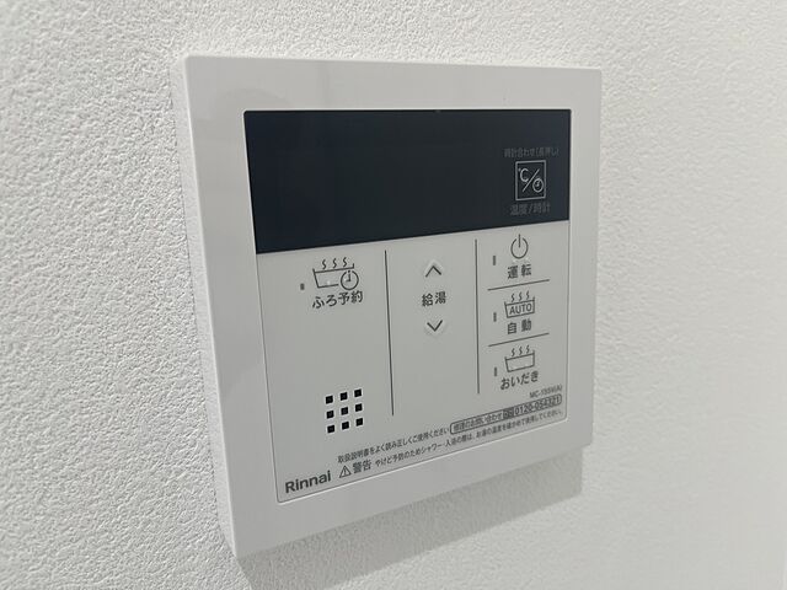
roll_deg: +3.0
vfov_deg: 53.1
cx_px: 394
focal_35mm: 26
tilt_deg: -12.3
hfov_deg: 67.3
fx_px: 591
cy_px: 295
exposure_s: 1/120
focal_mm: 5.1
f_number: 1.6
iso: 64
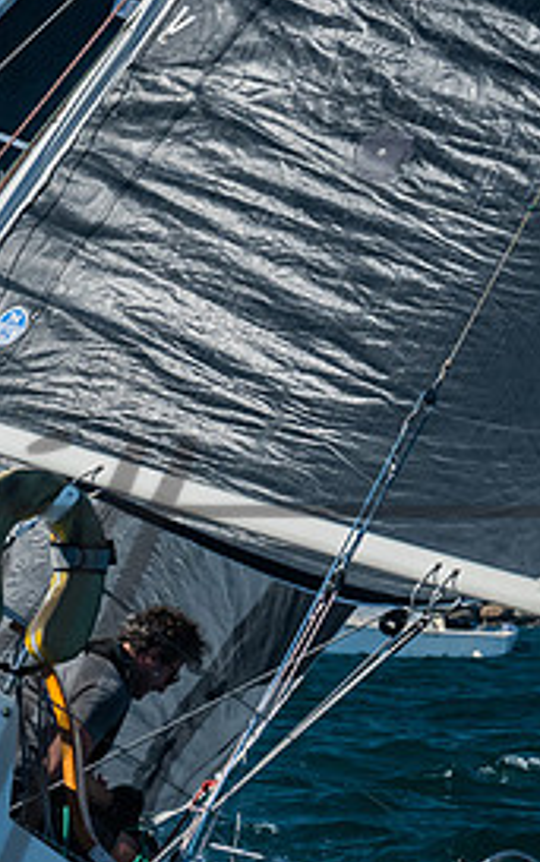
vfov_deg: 5.7
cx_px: -419
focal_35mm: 368
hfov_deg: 3.6
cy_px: 458
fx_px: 8652
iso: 160
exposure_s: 1/640
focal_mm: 73
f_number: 6.3
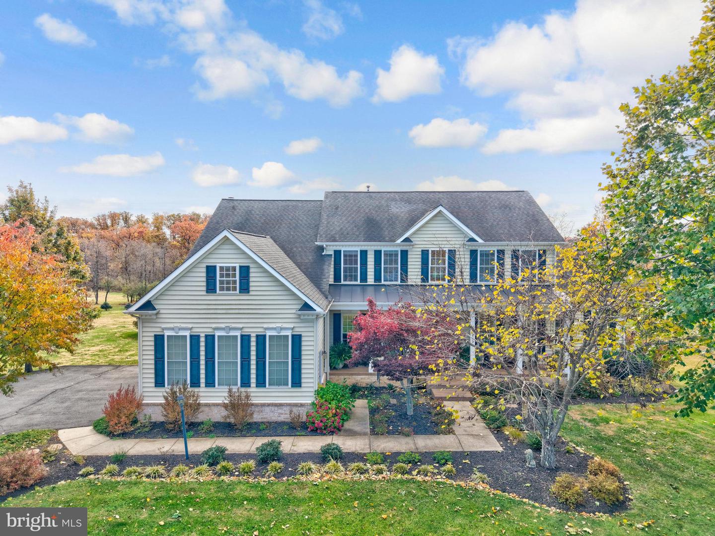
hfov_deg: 71.6
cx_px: 358
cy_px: 268
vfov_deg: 56.8
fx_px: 496
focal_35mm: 24
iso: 200
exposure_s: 1/1250
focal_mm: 8.7
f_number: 1.8
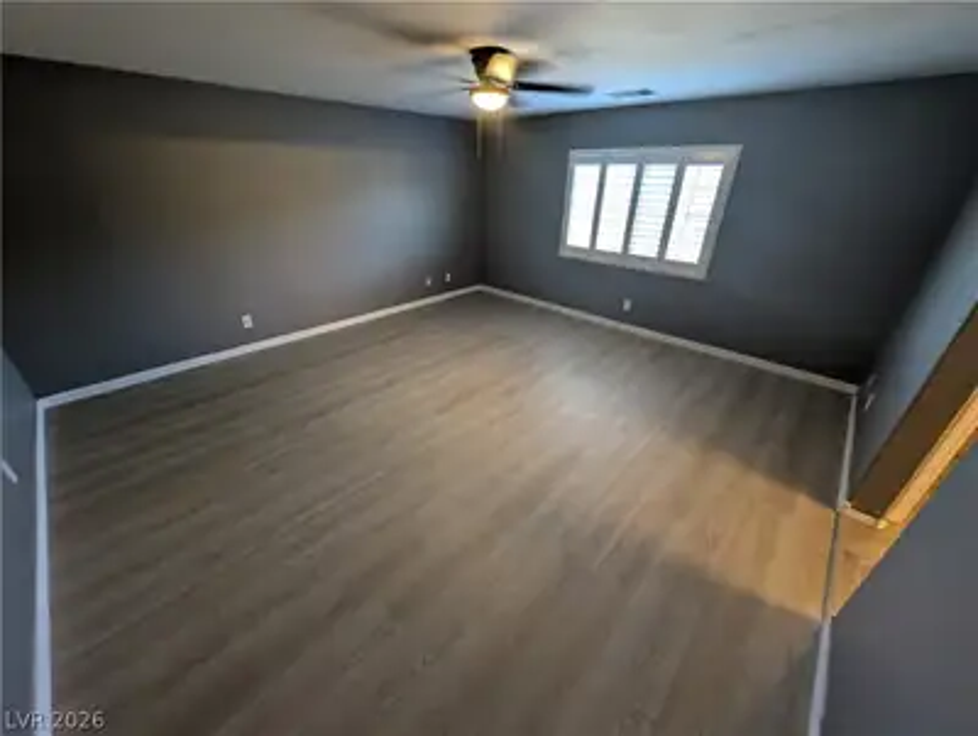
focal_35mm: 12
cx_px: 489
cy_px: 368
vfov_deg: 94.6
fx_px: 339
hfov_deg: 110.5
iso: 131
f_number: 1.95
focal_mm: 2.23
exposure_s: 1/40
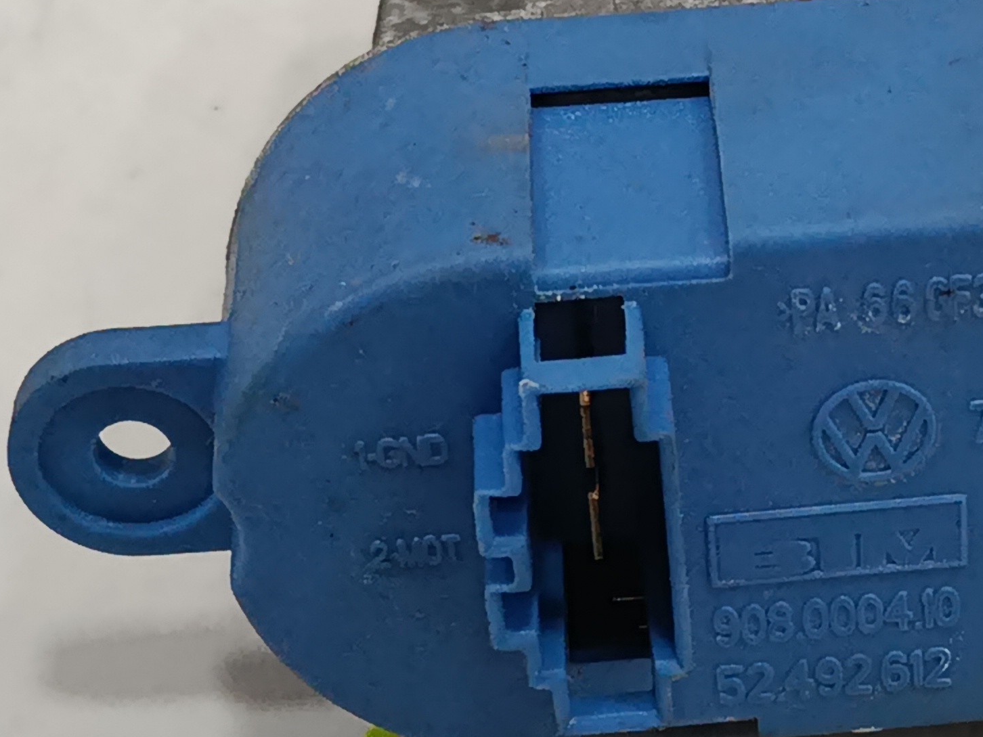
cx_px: 776
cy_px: 546
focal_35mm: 124
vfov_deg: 11.9
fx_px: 3521
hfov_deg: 15.8
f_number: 1.7
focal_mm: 5.24
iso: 980
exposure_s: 1/100
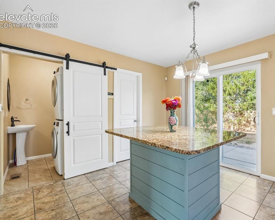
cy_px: 110
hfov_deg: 88.8
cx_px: 161
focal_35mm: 17
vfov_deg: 77.0
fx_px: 138
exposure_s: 1/15
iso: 800
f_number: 8
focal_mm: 10
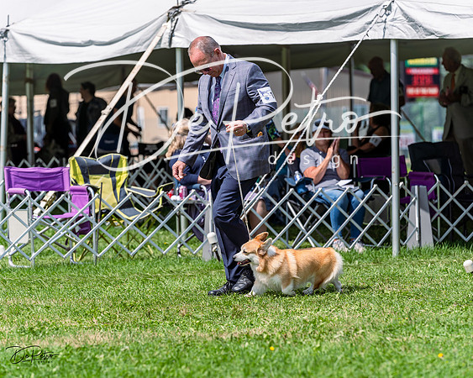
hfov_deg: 10.8
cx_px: 236
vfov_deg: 8.6
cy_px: 189
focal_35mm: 179
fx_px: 2506
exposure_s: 1/1000
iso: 100
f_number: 4.5
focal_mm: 159
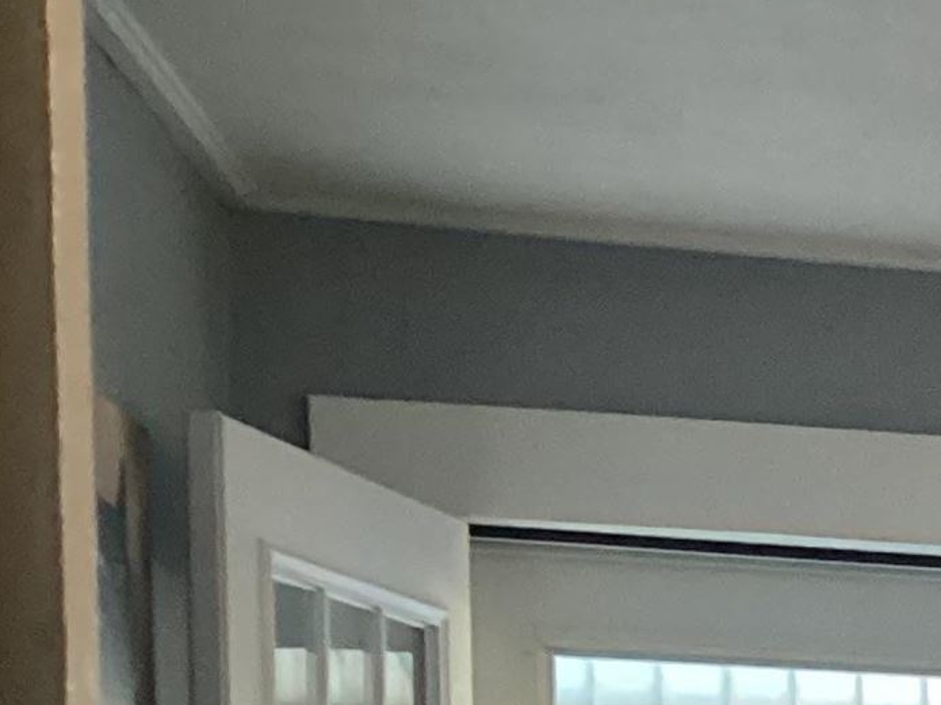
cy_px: 1545
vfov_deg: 9.8
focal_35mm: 137
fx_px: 3724
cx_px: 1984
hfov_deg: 12.4
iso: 250
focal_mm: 3.3
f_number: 2.4
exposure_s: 1/33
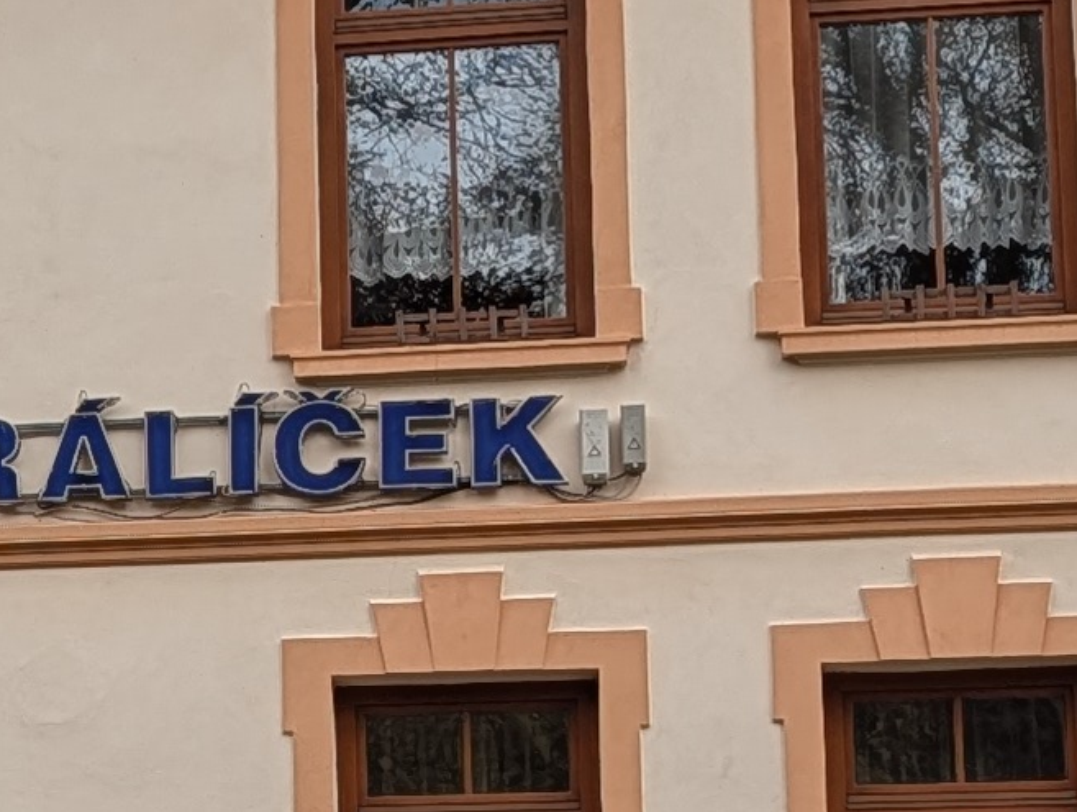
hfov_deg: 12.5
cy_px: 728
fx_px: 4643
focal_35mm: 149
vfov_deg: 9.9
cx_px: -582
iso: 26
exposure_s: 1/92.8
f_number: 1.68
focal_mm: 6.9
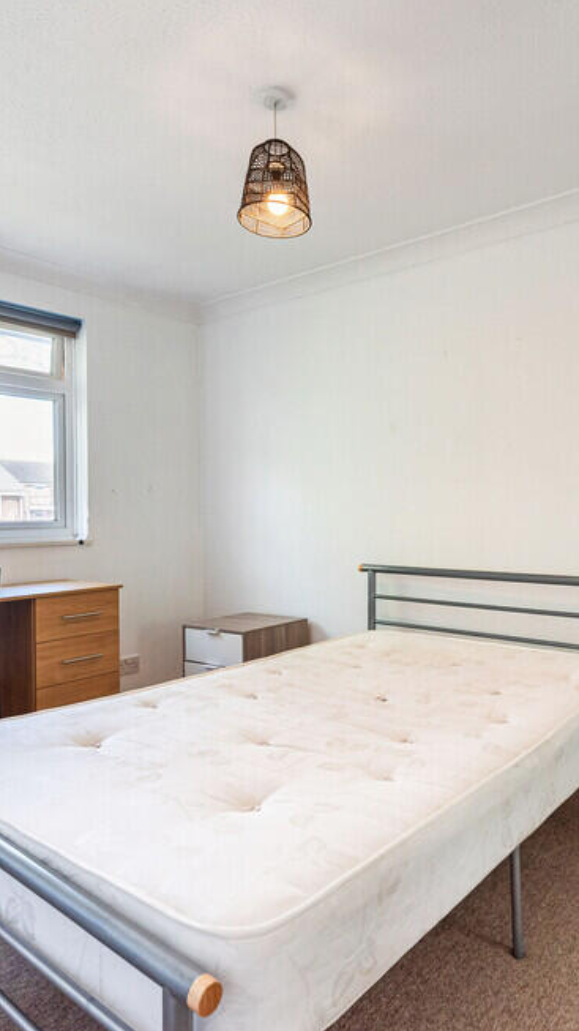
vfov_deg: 78.7
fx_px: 628
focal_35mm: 23
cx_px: 364
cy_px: 537
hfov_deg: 49.0
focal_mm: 14
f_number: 7.1
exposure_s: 1/60
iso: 320
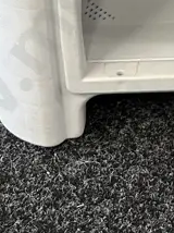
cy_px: -216
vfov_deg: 14.5
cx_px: 233
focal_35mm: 115
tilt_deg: -20.8
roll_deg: +1.7
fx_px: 772
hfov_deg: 12.4
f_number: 1.78
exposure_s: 1/50
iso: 200
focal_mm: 6.86
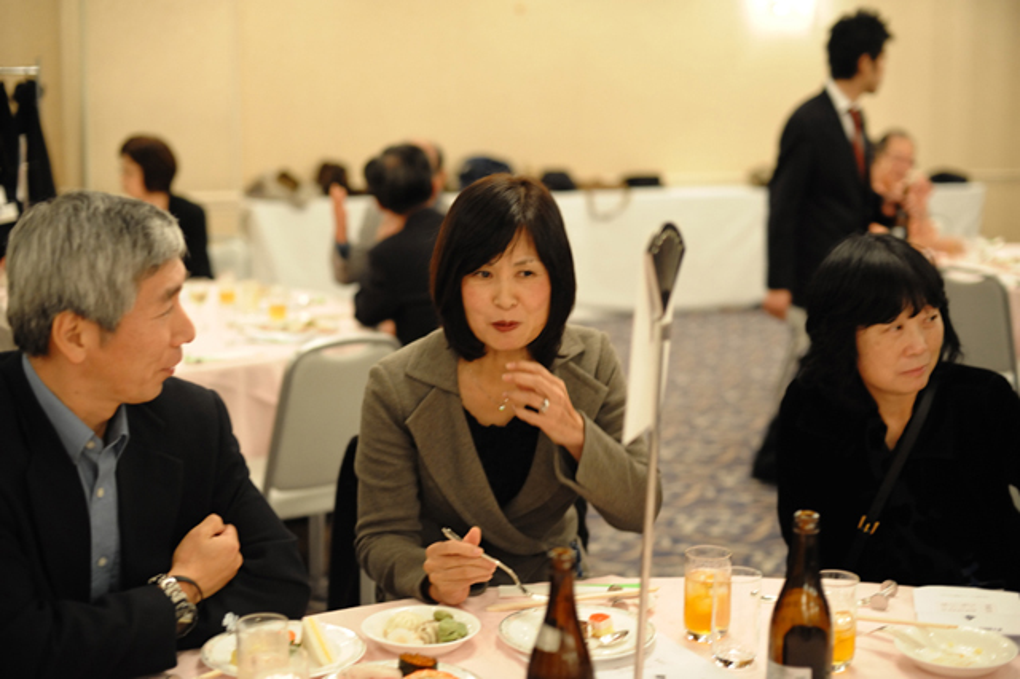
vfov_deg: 27.0
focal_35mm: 50
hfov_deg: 39.6
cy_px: 340
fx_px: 1416
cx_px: 510
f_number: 2.8
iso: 1800
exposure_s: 1/100
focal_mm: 50
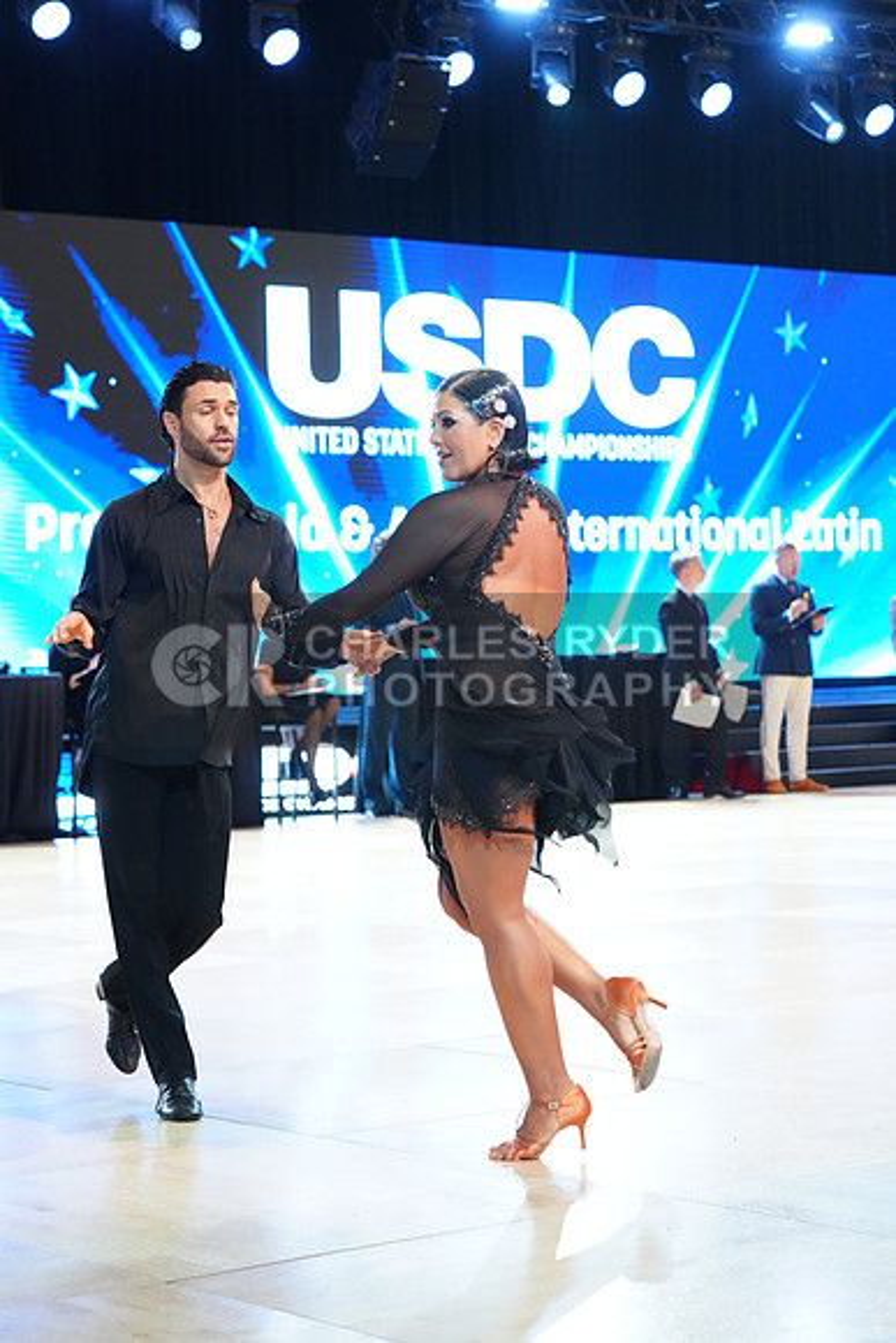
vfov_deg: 25.1
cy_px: 672
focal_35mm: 81
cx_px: 448
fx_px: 3022
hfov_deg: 16.9
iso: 6400
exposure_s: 1/400
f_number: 4.5
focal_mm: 81
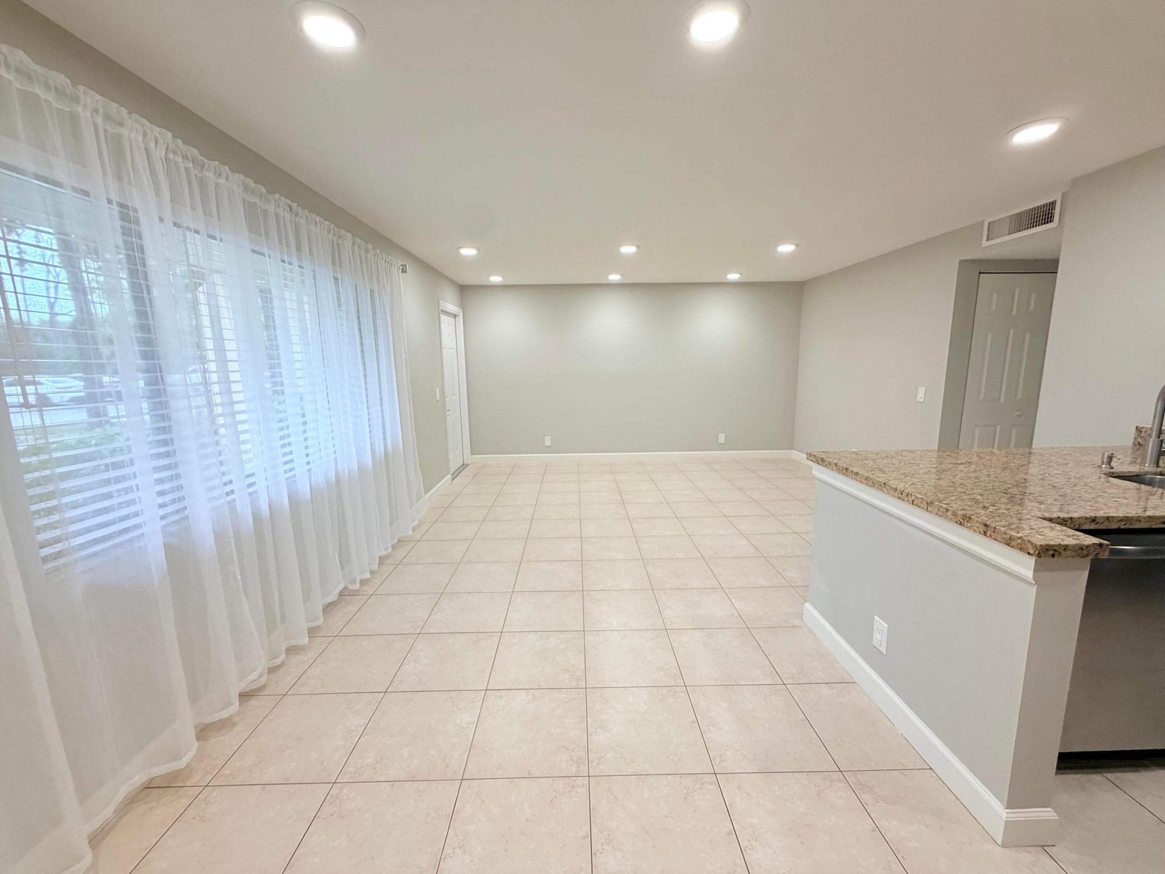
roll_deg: +1.3
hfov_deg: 102.1
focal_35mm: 14
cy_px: 437
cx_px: 582
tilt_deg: -9.5
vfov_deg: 85.7
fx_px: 471
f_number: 2.2
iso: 200
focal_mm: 2.22
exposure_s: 1/120
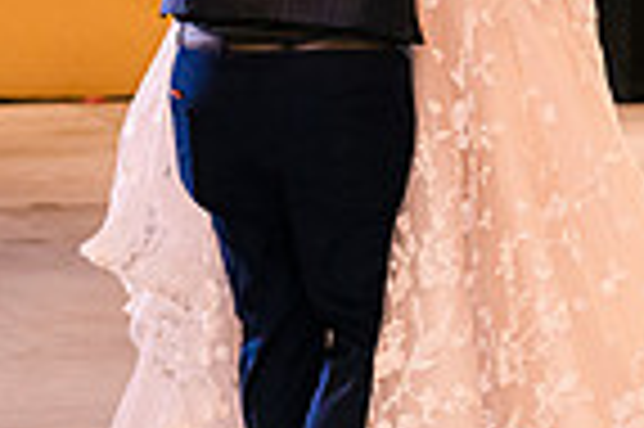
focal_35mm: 211
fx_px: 3770
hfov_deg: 9.8
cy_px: 209
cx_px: 459
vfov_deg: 6.5
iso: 3200
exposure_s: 1/250
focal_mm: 52
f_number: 2.8
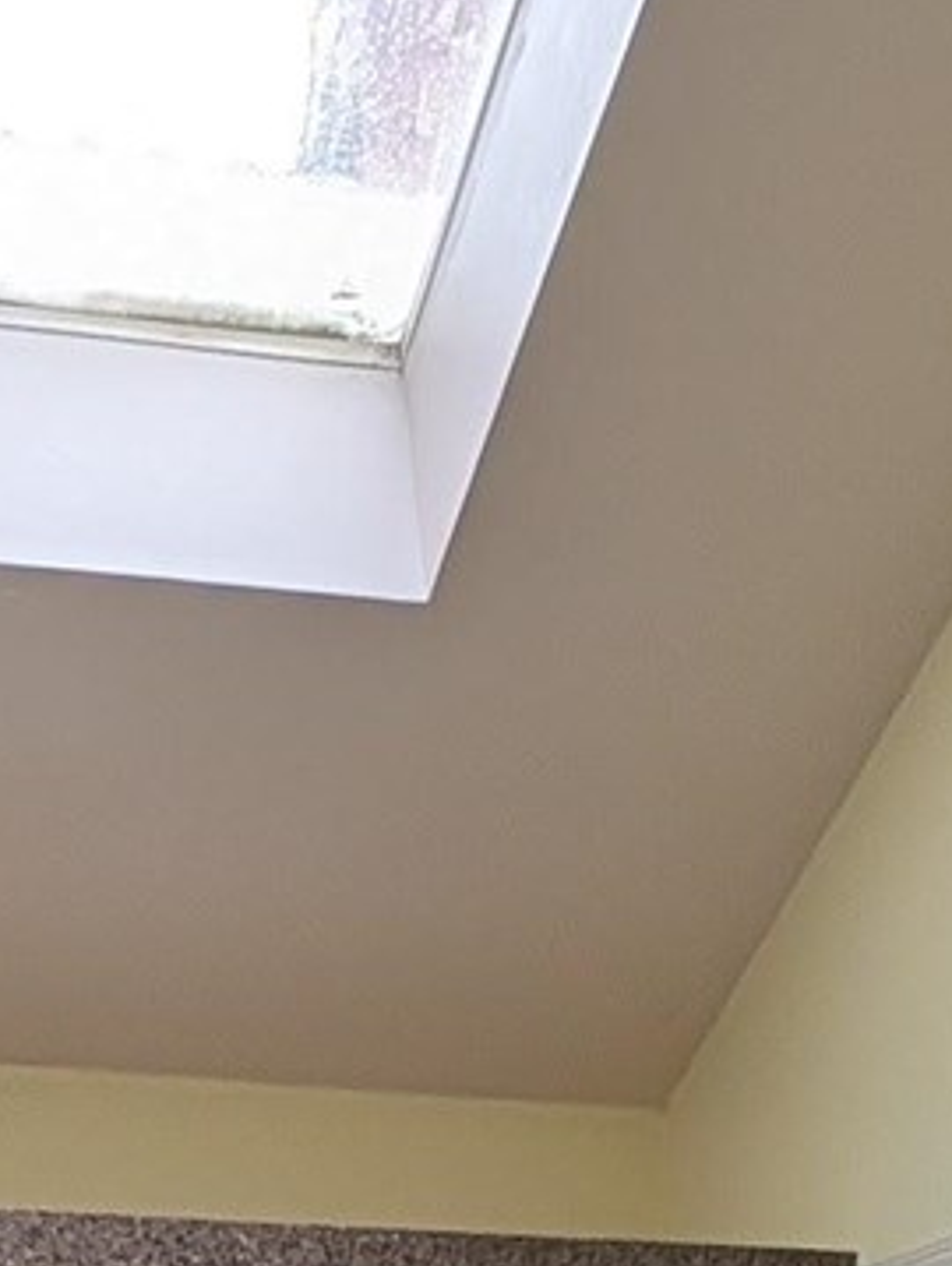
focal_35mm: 77
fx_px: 2818
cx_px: 194
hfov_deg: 19.0
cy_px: 1880
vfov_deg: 21.4
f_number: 1.95
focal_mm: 2.23
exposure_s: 1/23.8
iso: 77
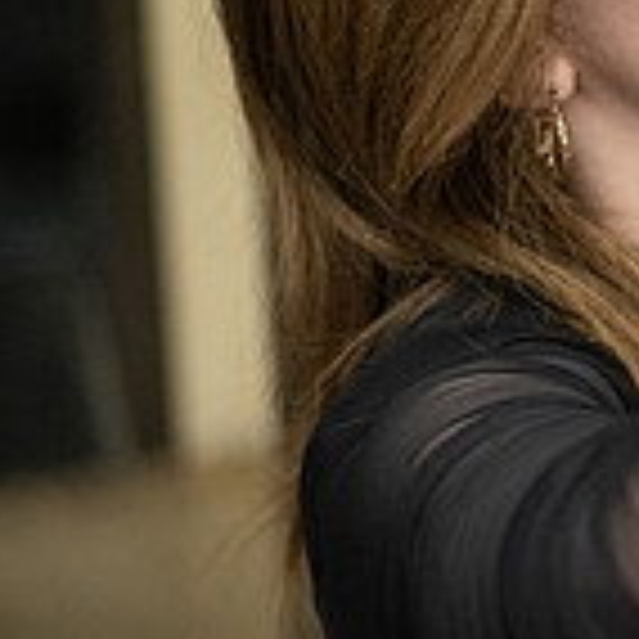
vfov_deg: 10.0
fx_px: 3634
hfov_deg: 9.5
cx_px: 1233
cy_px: 7
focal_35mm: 174
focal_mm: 50
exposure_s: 1/400
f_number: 1.8
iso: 2000
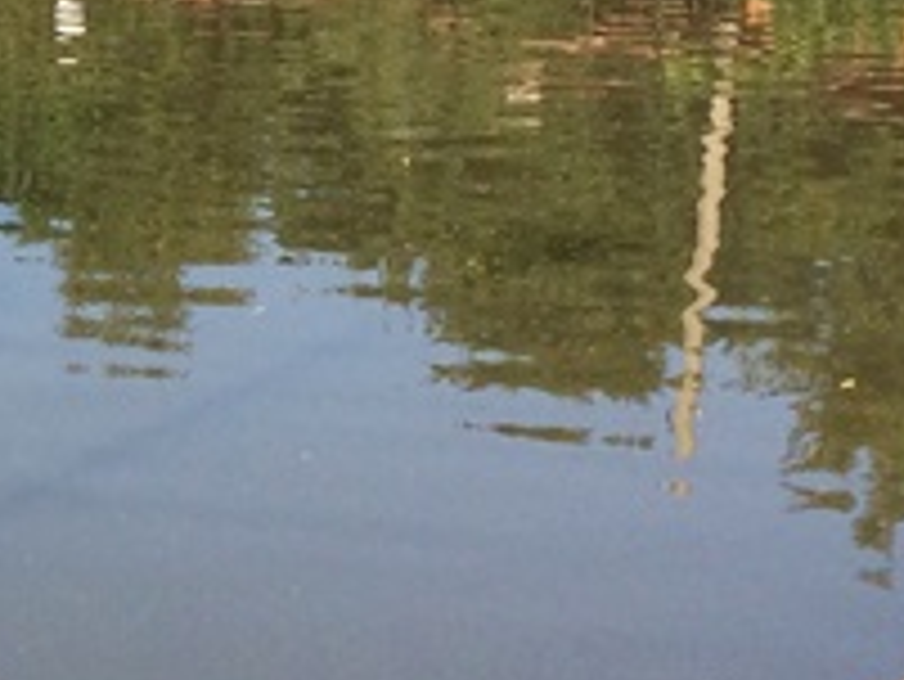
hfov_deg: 12.9
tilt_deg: -6.6
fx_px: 3763
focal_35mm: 144
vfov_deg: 10.2
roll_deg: -0.3
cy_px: -140
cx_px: -504
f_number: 2.2
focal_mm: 4.15
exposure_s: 1/1466
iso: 32
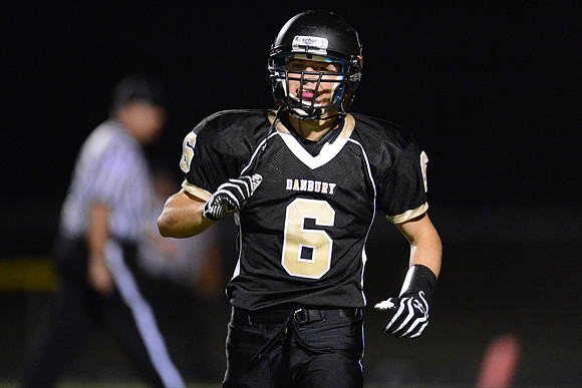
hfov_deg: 5.2
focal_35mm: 400
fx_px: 6468
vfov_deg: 3.4
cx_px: 291
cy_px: 194
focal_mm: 400
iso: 12800
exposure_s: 1/640
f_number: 2.8
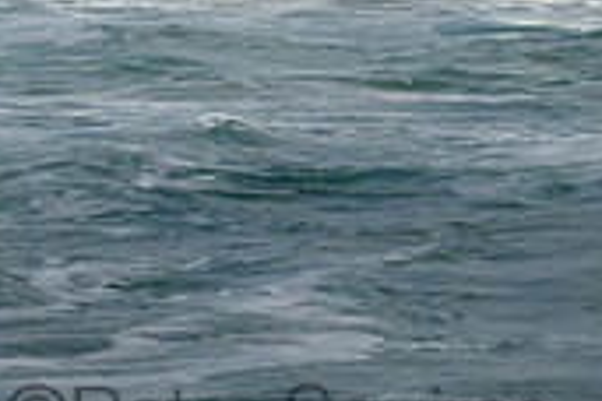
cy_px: -276
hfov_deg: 0.6
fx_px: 54159
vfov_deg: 0.4
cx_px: 231
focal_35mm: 3239
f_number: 11
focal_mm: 800
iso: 640
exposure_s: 1/2000
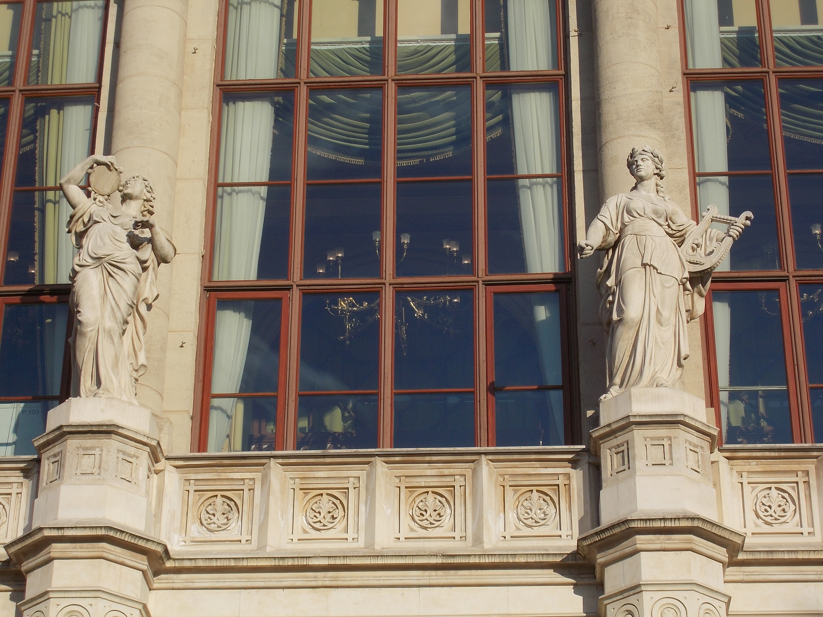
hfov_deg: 22.8
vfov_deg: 17.2
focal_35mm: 86
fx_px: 2045
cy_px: 308
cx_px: 412
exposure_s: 1/400
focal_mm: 15.4
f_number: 6.3
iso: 80
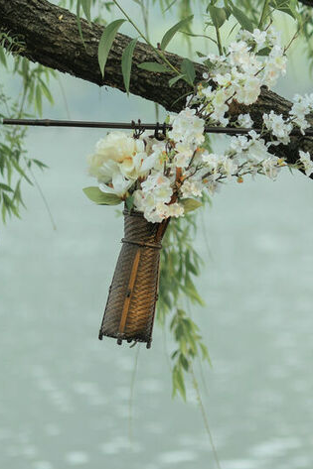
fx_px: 3693
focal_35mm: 283
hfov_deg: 4.8
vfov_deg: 7.2
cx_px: 509
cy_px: -242
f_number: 2
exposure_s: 1/1600
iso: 100
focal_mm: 85
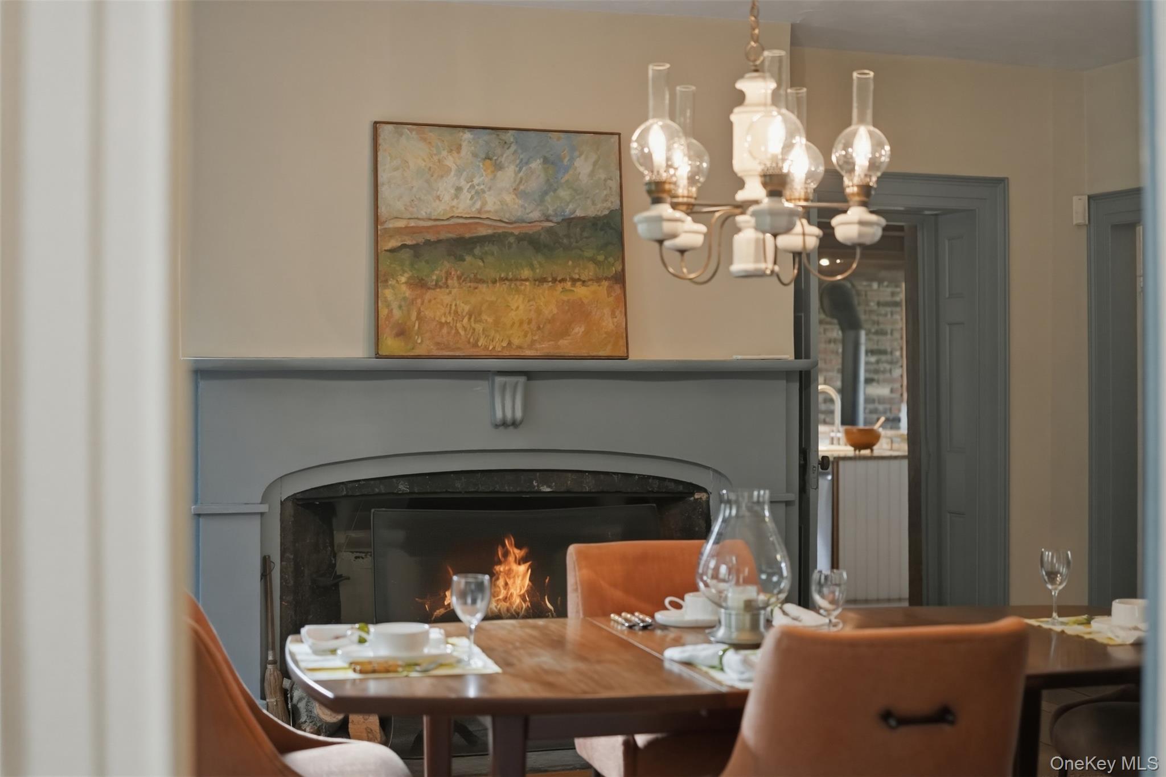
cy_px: 388
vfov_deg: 27.0
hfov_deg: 39.6
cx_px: 583
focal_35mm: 50
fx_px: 1619
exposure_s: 1/800
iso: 1250
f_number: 2
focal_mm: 50
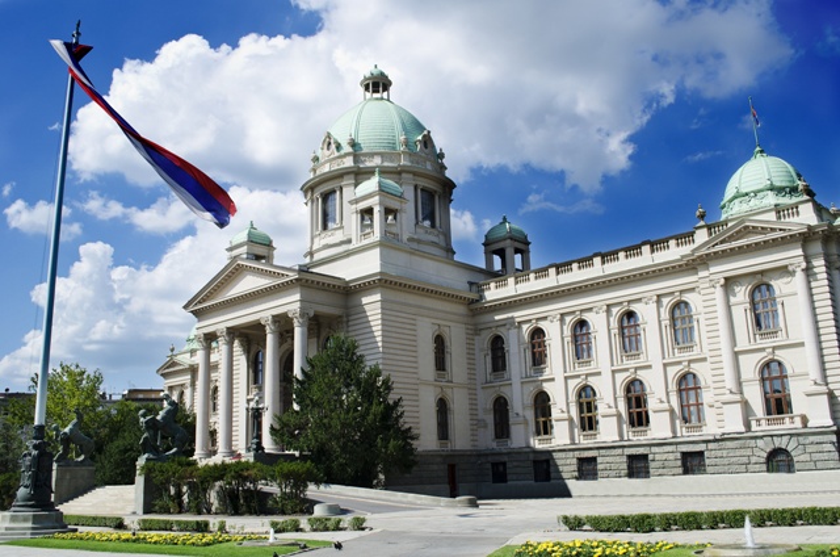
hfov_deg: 57.3
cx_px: 420
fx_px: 768
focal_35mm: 33
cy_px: 278
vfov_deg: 39.8
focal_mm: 22
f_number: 8
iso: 100
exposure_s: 1/250
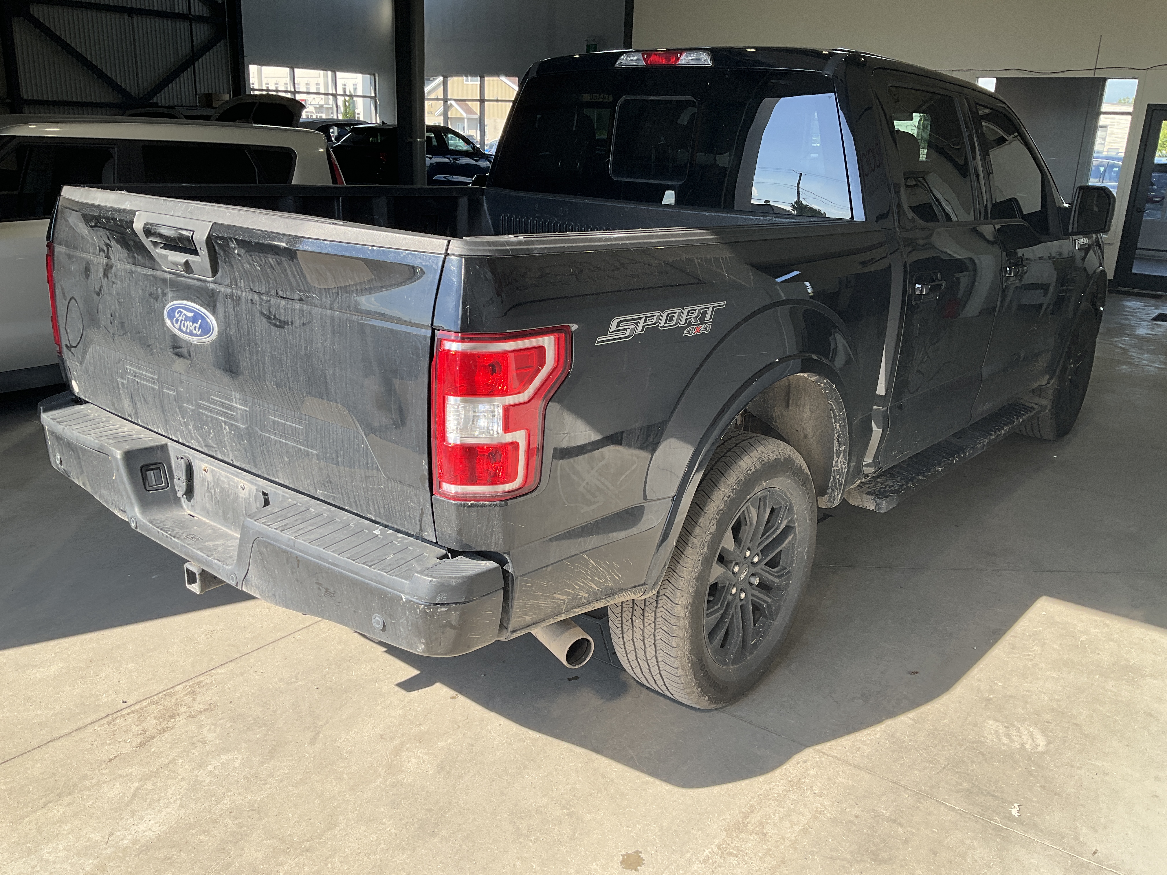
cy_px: 438
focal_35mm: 29
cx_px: 584
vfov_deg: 48.2
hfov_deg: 61.7
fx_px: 978
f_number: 1.8
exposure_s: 1/465
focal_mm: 3
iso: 25
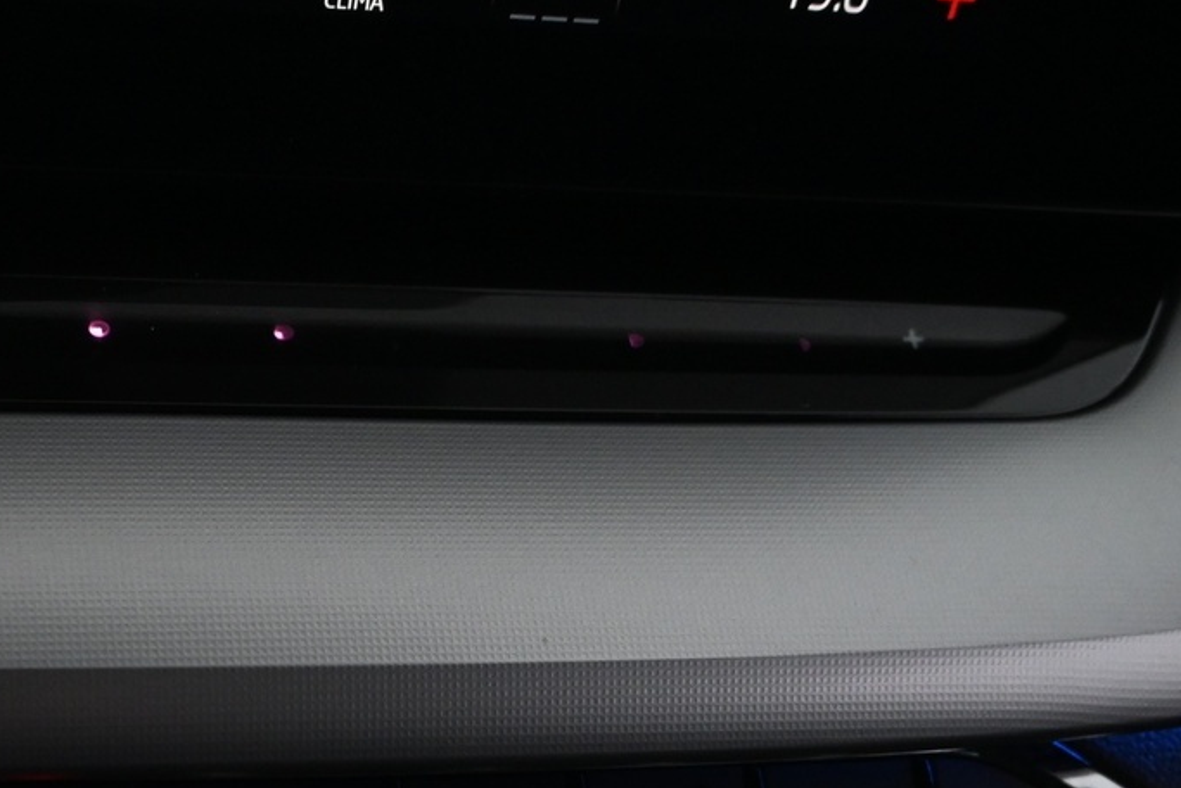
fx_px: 2100
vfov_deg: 20.1
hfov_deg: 30.4
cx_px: 192
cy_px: 902
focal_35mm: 64
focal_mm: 18
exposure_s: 1/50
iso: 1600
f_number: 3.5
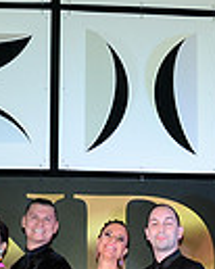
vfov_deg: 17.7
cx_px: 144
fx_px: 804
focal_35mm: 101
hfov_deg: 15.2
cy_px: 356
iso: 2500
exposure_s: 1/250
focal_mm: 24
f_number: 5.6
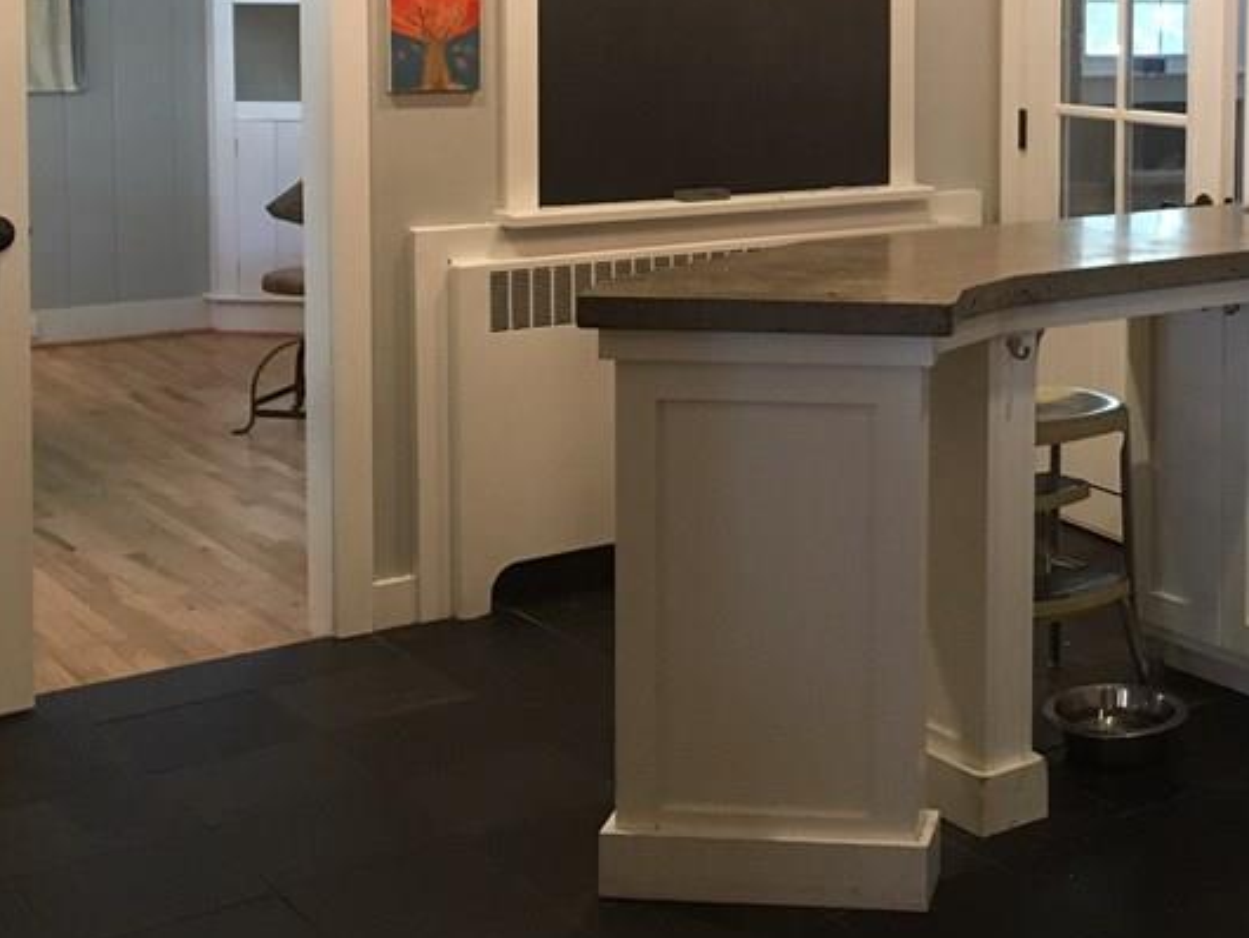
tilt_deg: -4.7
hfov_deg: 33.3
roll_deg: +0.3
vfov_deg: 25.5
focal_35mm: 56
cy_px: 139
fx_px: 2021
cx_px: 1013
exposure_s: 1/30
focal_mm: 4.15
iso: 160
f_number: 2.2
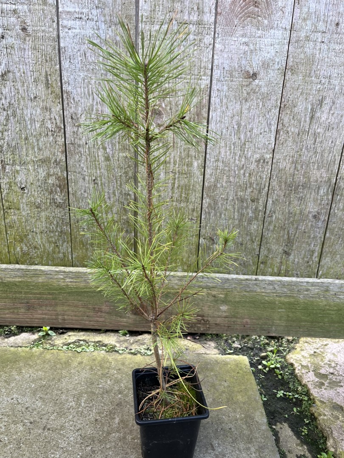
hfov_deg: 53.1
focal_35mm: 26
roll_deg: -4.9
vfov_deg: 67.3
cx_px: 172
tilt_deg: -20.2
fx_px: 345
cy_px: 229
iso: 64
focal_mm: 5.1
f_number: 1.6
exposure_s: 1/122
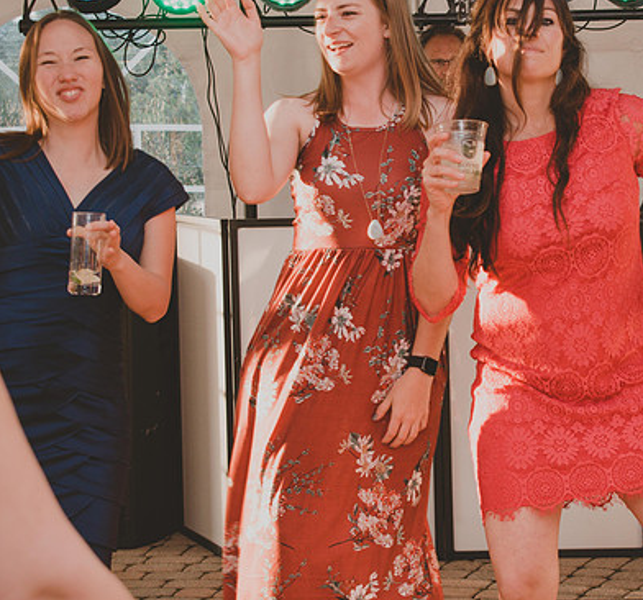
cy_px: 234
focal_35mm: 109
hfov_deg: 16.4
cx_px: 526
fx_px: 2216
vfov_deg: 15.4
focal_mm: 48
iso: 360
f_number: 5.6
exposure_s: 1/125
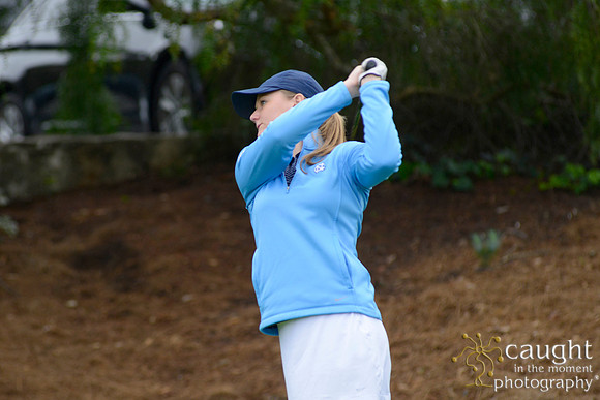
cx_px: 300
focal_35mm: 200
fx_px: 3334
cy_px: 200
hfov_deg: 10.3
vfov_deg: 6.9
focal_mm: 200
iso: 320
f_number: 4.5
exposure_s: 1/250
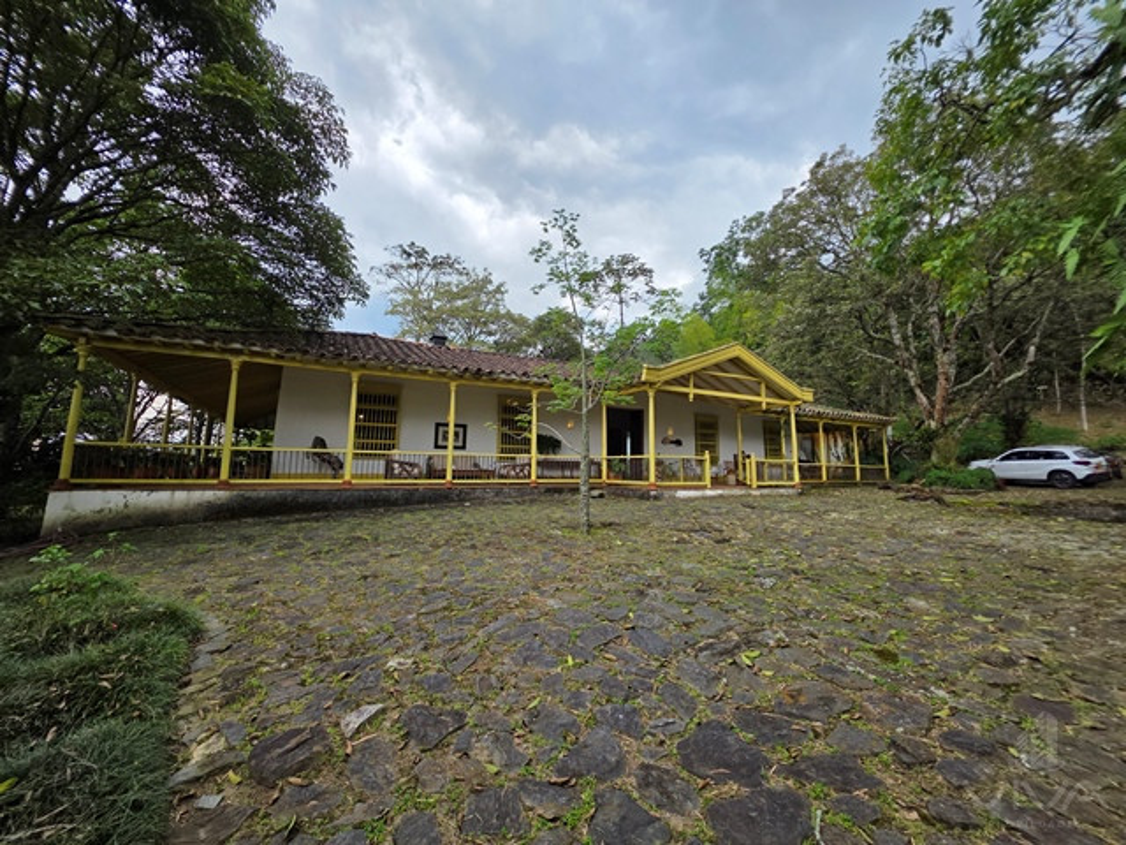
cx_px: 563
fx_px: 423
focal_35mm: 13
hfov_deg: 106.2
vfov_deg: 89.9
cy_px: 422
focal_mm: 2.2
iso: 40
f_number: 1.9
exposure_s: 1/1047
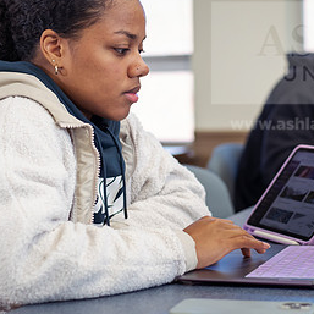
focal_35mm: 96
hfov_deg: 18.1
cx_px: 175
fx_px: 985
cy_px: 150
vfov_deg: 18.1
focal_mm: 50
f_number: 2.5
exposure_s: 1/200
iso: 800
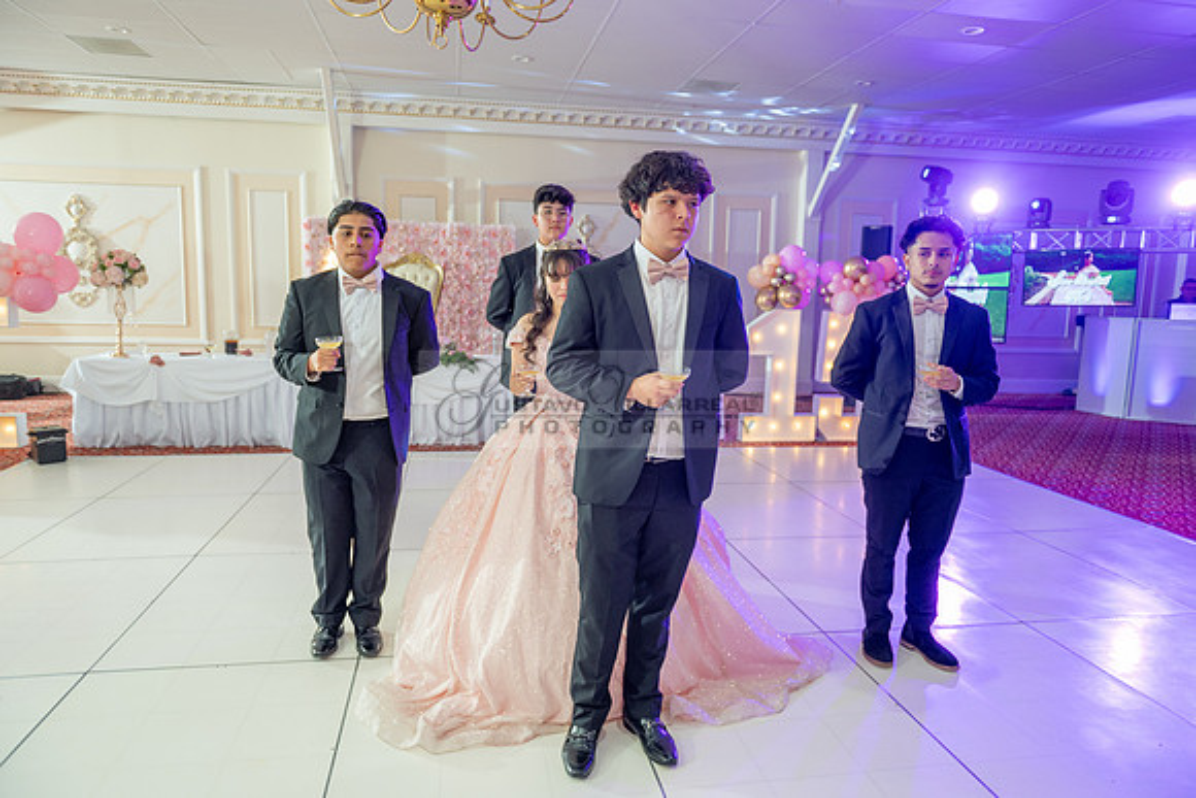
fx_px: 797
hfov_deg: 73.7
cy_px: 399
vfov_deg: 53.2
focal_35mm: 24
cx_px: 598
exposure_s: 1/100
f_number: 2.8
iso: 400
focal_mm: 24
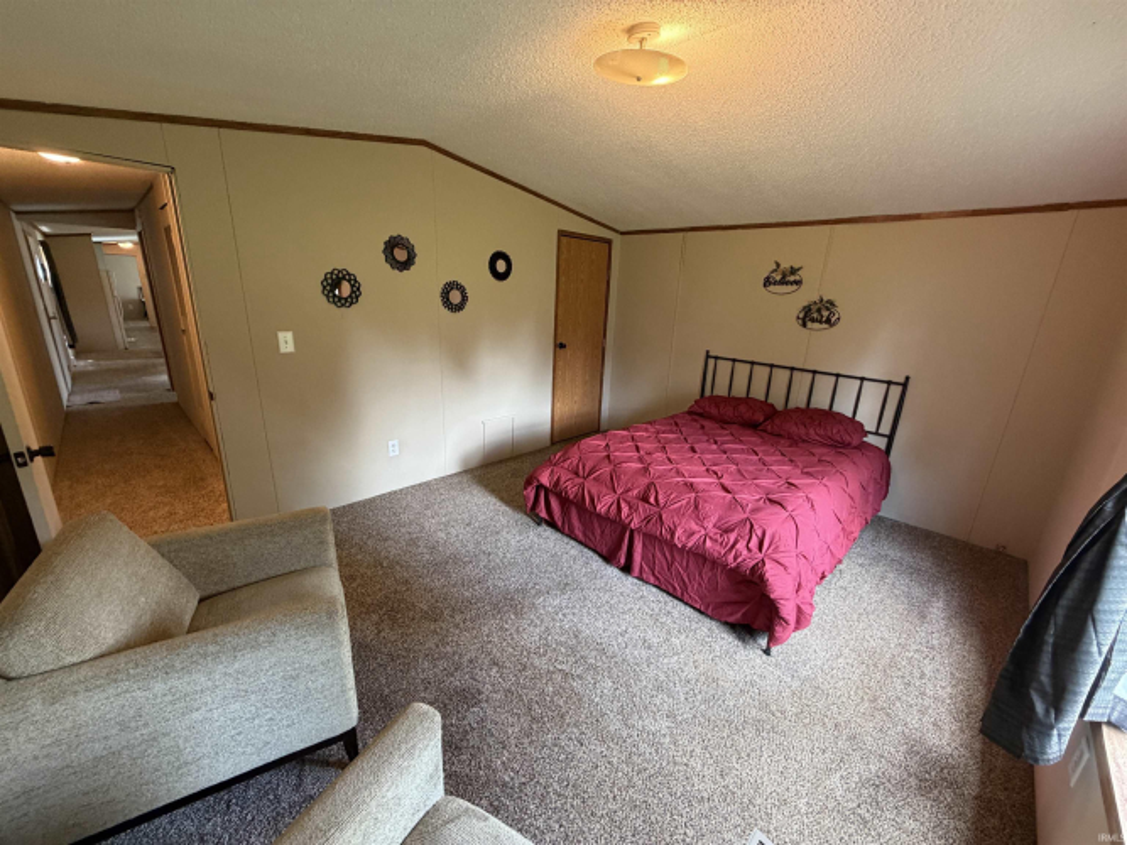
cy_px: 422
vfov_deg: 85.7
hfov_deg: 102.1
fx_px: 456
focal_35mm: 14
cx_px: 564
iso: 320
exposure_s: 1/60
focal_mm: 2.22
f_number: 2.2
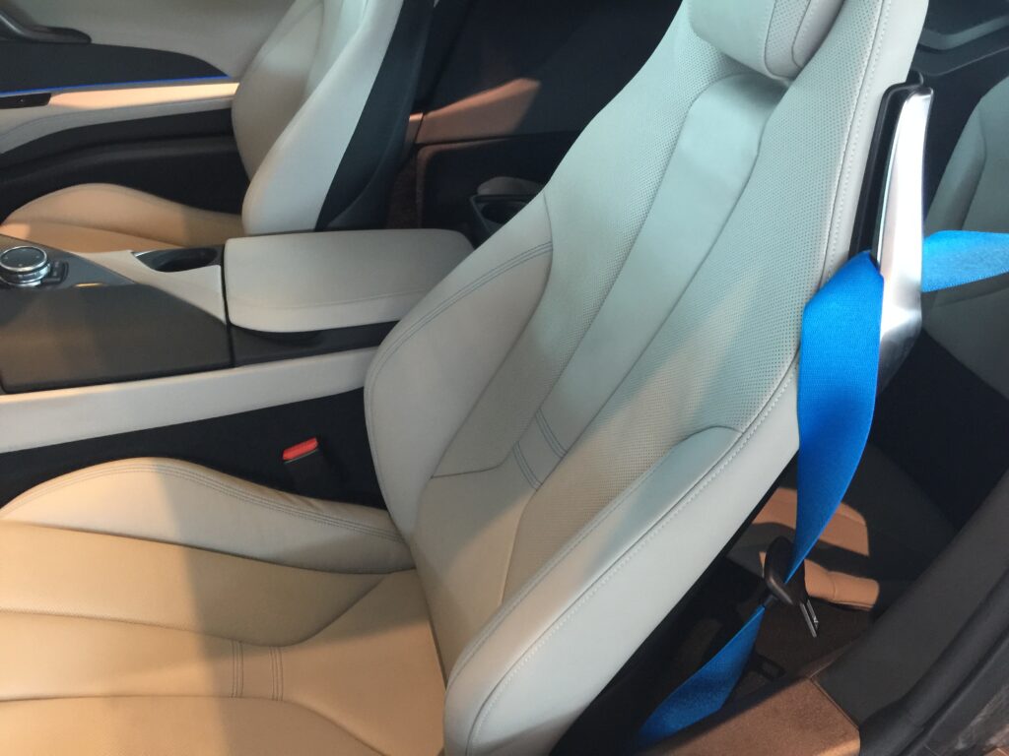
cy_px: 378
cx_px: 504
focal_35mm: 29
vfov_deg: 48.2
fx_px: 845
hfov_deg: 61.7
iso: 100
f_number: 2.2
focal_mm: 4.15
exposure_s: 1/10
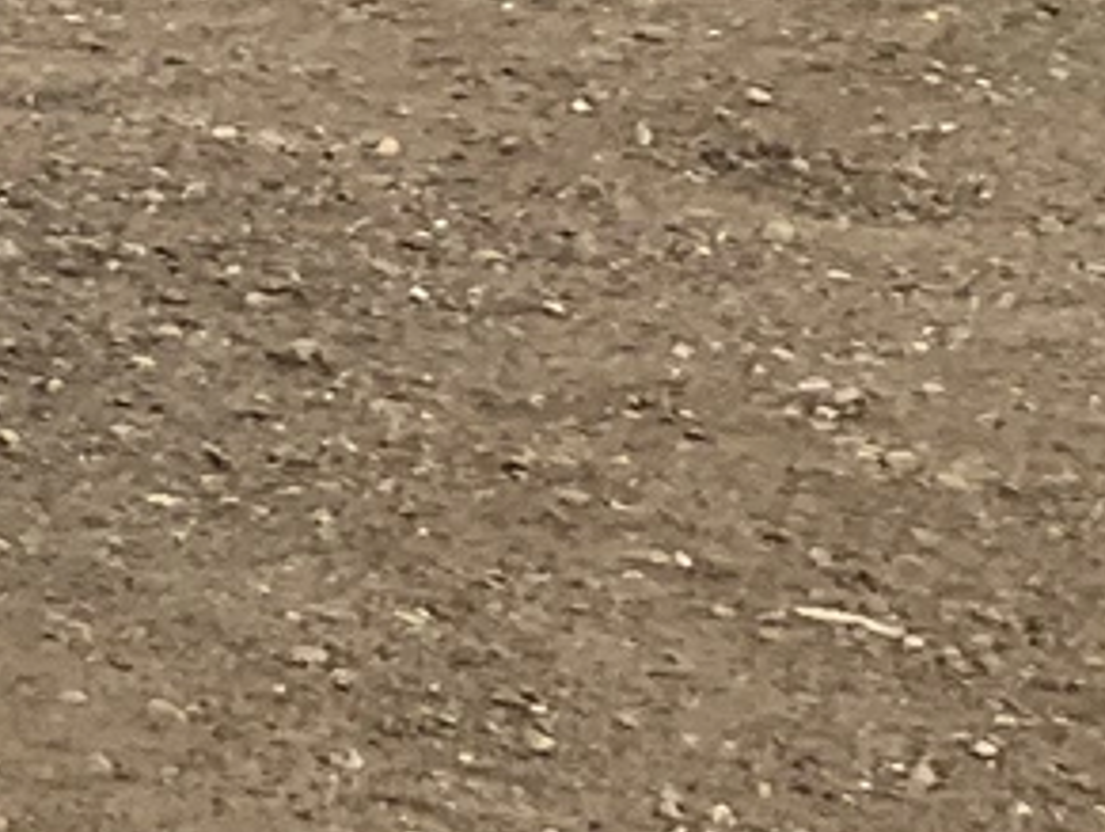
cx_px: -2358
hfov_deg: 8.2
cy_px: -790
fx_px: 6360
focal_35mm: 199
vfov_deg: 7.2
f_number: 1.8
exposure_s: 1/163
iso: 20
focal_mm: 3
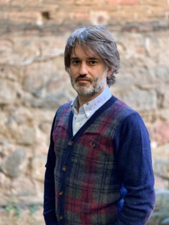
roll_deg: +0.4
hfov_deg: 28.0
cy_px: 112
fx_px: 339
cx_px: 84
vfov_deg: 36.8
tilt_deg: -2.2
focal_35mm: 52
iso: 400
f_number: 2.4
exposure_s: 1/60
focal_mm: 6
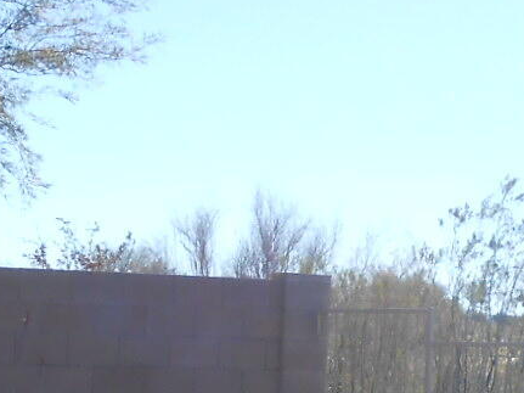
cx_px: -12
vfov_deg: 10.4
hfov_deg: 14.2
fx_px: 2073
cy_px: 602
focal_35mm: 137
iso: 80
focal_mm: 4.6
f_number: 3.5
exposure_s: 1/640
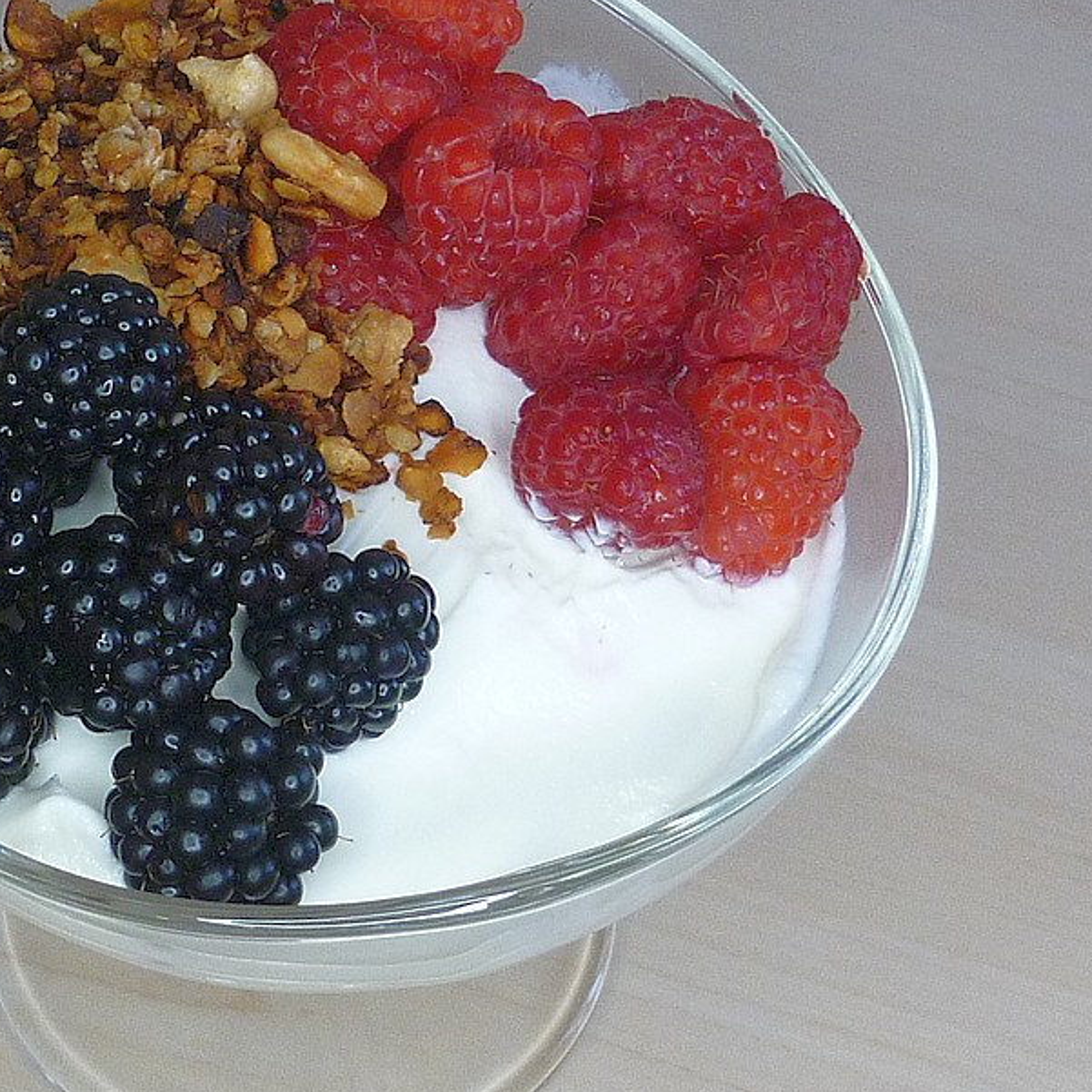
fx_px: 4247
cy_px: 476
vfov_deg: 14.6
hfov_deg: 14.6
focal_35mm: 119
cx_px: 291
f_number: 3.1
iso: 125
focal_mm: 7.4
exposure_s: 1/40
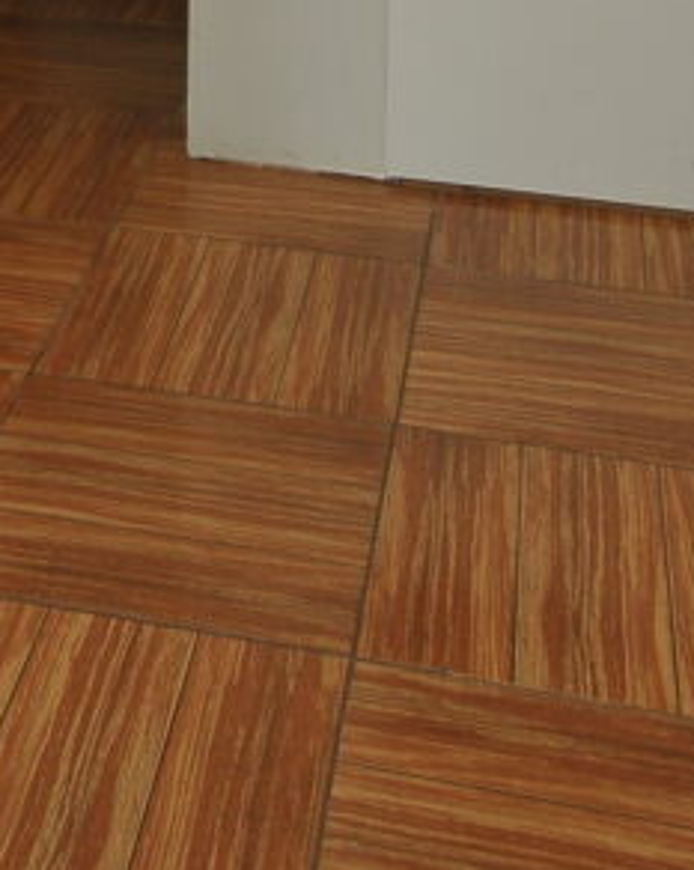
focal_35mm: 74
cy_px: -632
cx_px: 71
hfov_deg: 20.3
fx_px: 1903
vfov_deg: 19.9
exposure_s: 1/6
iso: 200
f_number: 9
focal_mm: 10
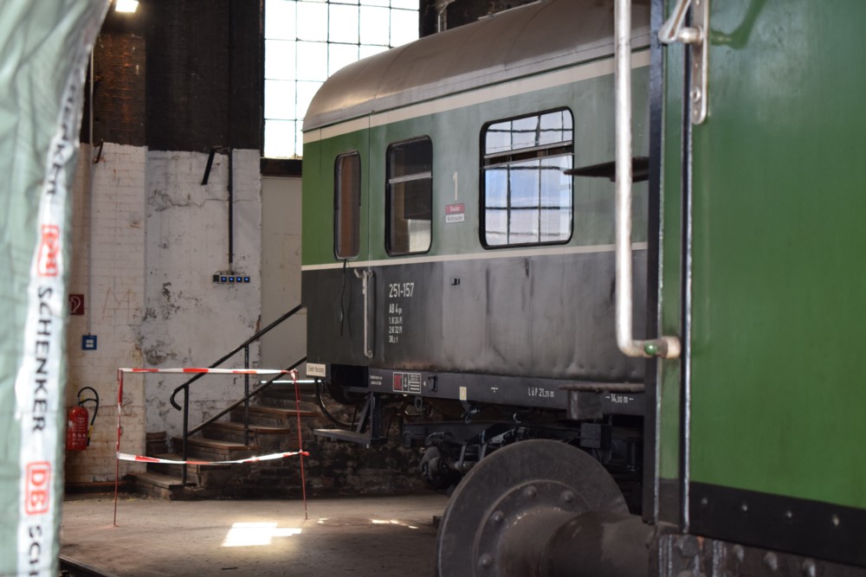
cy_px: 288
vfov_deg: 18.9
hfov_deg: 28.1
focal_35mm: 72
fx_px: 1732
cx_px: 433
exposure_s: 1/125
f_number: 5.6
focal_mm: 48
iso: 500
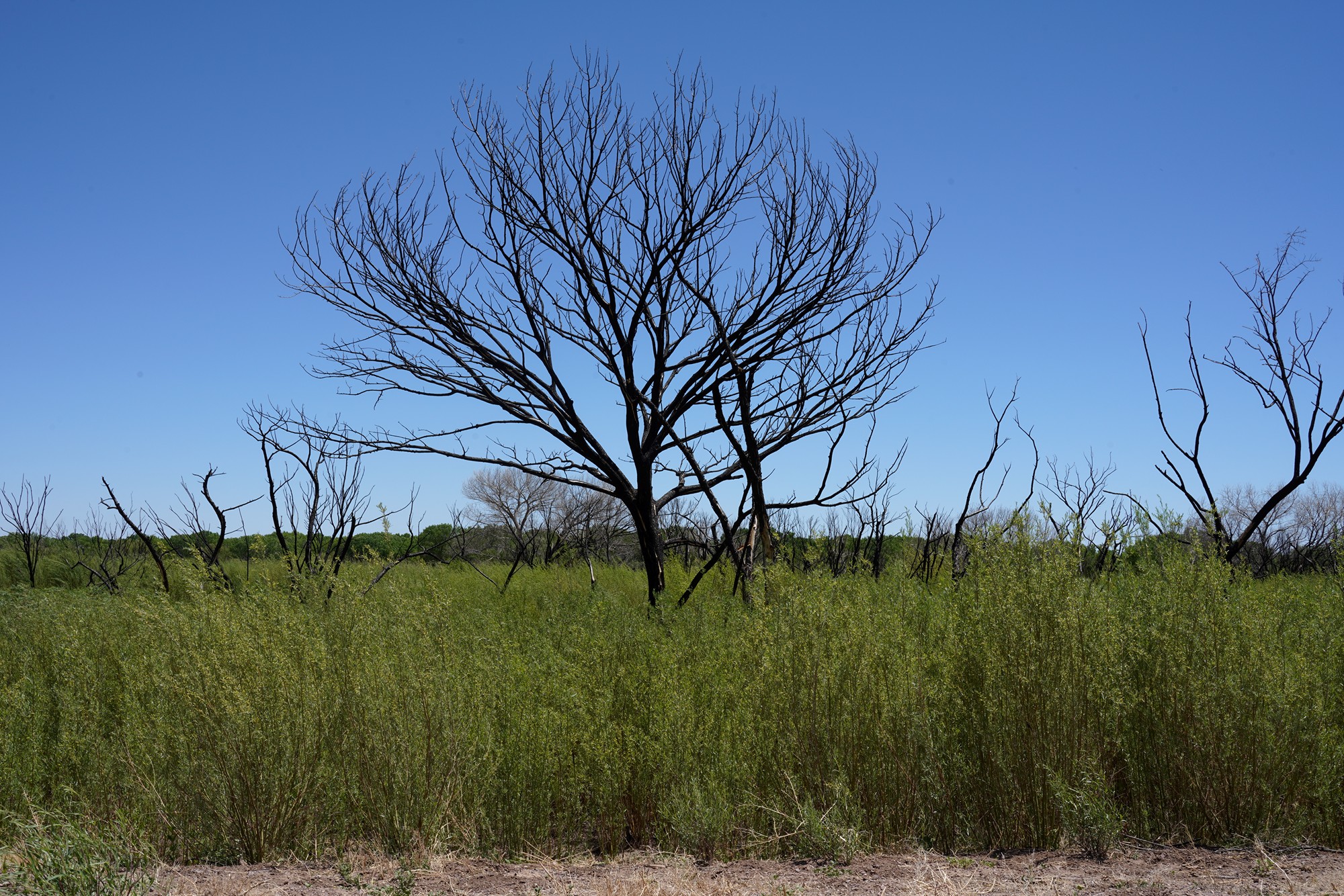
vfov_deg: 31.9
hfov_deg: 46.4
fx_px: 1568
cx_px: 672
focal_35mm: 42
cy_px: 448
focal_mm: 42
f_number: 18
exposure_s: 1/100
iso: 100
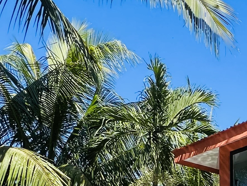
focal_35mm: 59
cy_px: 283
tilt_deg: +4.1
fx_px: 421
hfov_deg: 26.3
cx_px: 343
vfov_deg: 20.9
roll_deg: +2.7
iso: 32
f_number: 1.8
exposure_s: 1/708
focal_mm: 1.57
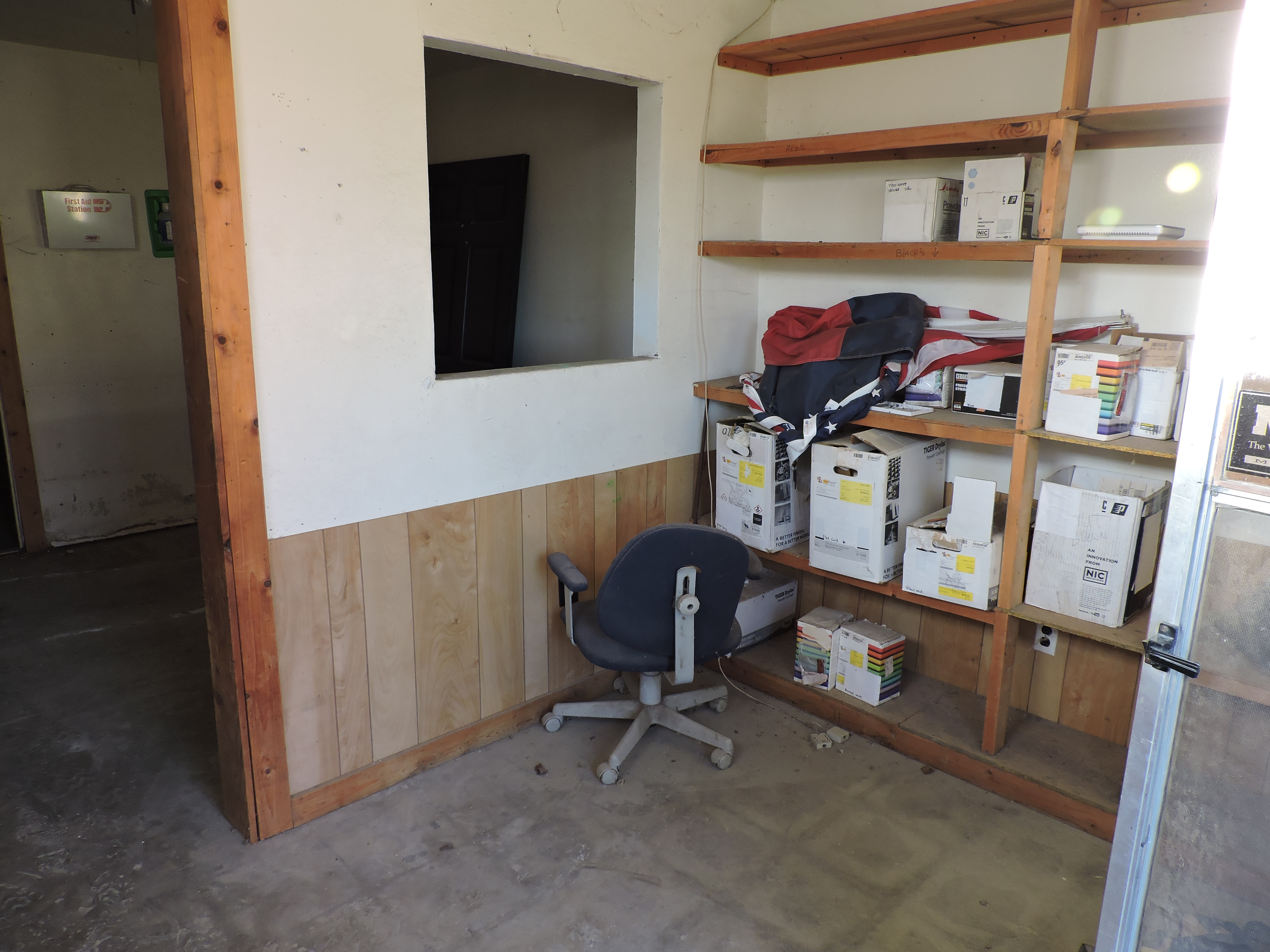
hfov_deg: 71.6
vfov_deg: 56.8
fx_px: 881
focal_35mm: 24
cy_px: 476
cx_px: 635
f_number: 3
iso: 140
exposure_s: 1/30
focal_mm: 4.3
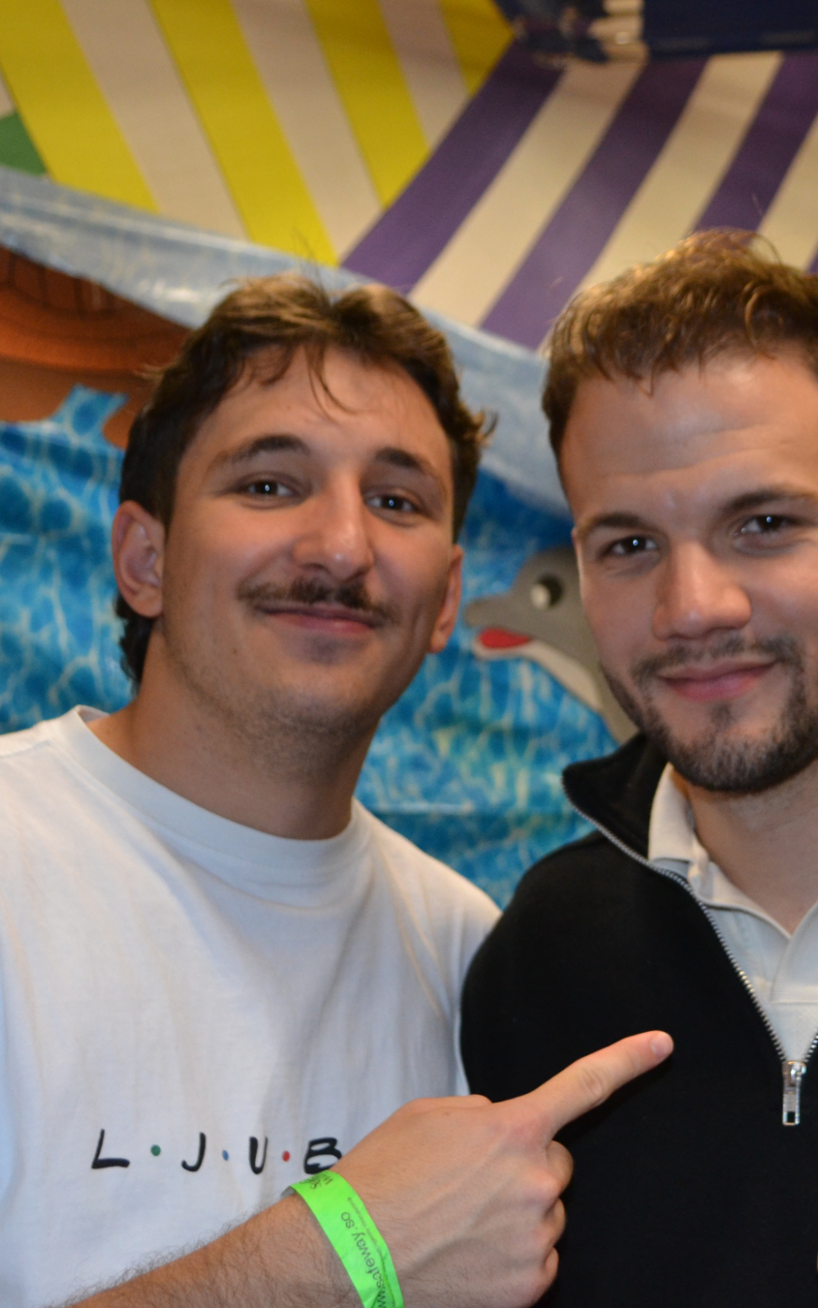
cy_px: 654
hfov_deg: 24.9
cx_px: 657
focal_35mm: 51
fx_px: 1819
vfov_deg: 39.6
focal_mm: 22
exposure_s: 1/60
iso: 1000
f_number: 4
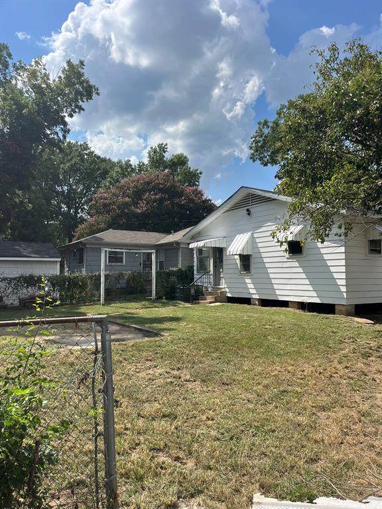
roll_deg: -0.4
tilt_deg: +4.6
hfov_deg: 53.1
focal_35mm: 26
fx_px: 383
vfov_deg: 67.3
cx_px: 191
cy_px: 254
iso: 50
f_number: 1.6
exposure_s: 1/4484
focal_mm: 5.1
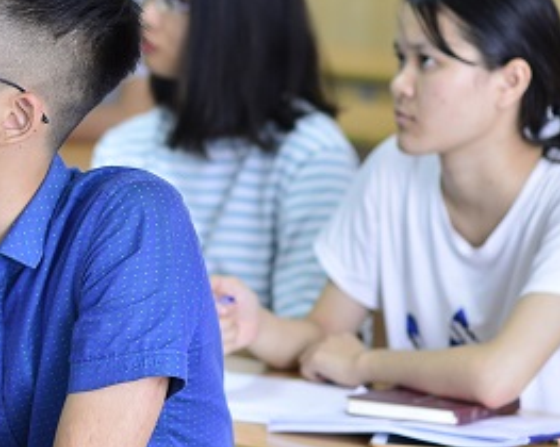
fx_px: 3511
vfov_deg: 7.3
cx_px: -121
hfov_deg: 9.0
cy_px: 173
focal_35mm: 212
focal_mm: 85
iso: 800
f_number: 2.8
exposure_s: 1/125
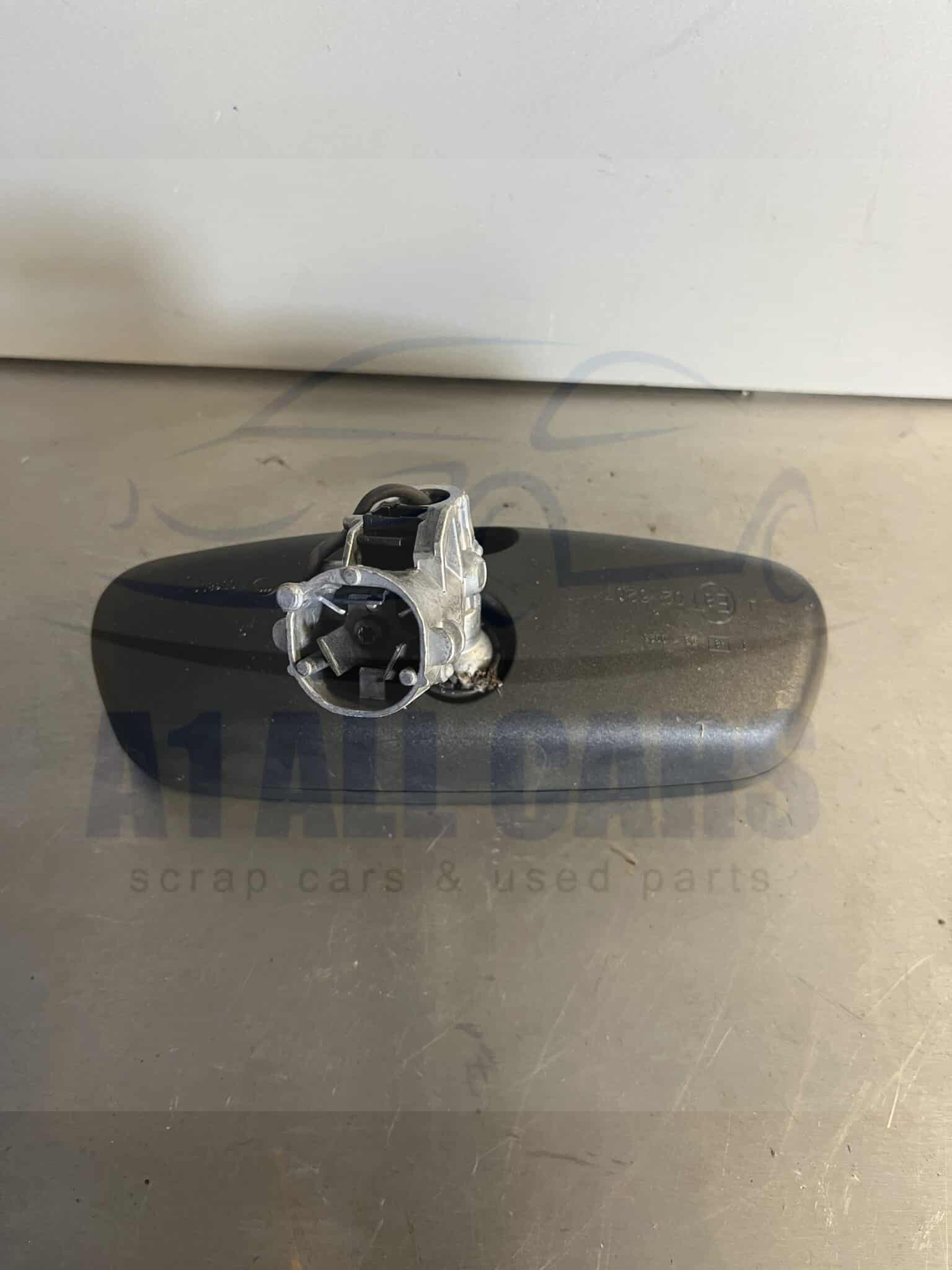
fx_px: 953
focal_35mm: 26
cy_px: 635
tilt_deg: -54.9
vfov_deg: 67.3
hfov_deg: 53.1
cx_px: 476
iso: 200
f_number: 1.6
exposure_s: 1/50
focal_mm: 5.1
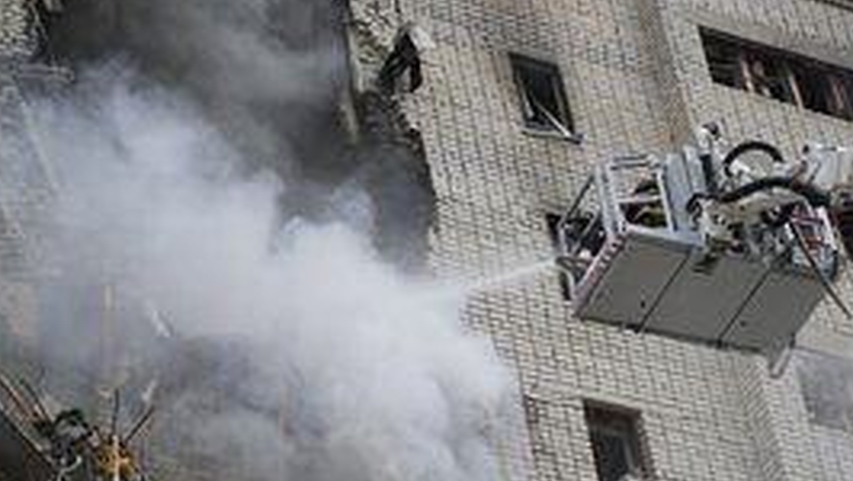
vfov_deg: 10.3
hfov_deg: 18.1
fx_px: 2671
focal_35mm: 118
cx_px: 356
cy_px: 200
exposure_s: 1/160
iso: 100
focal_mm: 75
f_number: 4
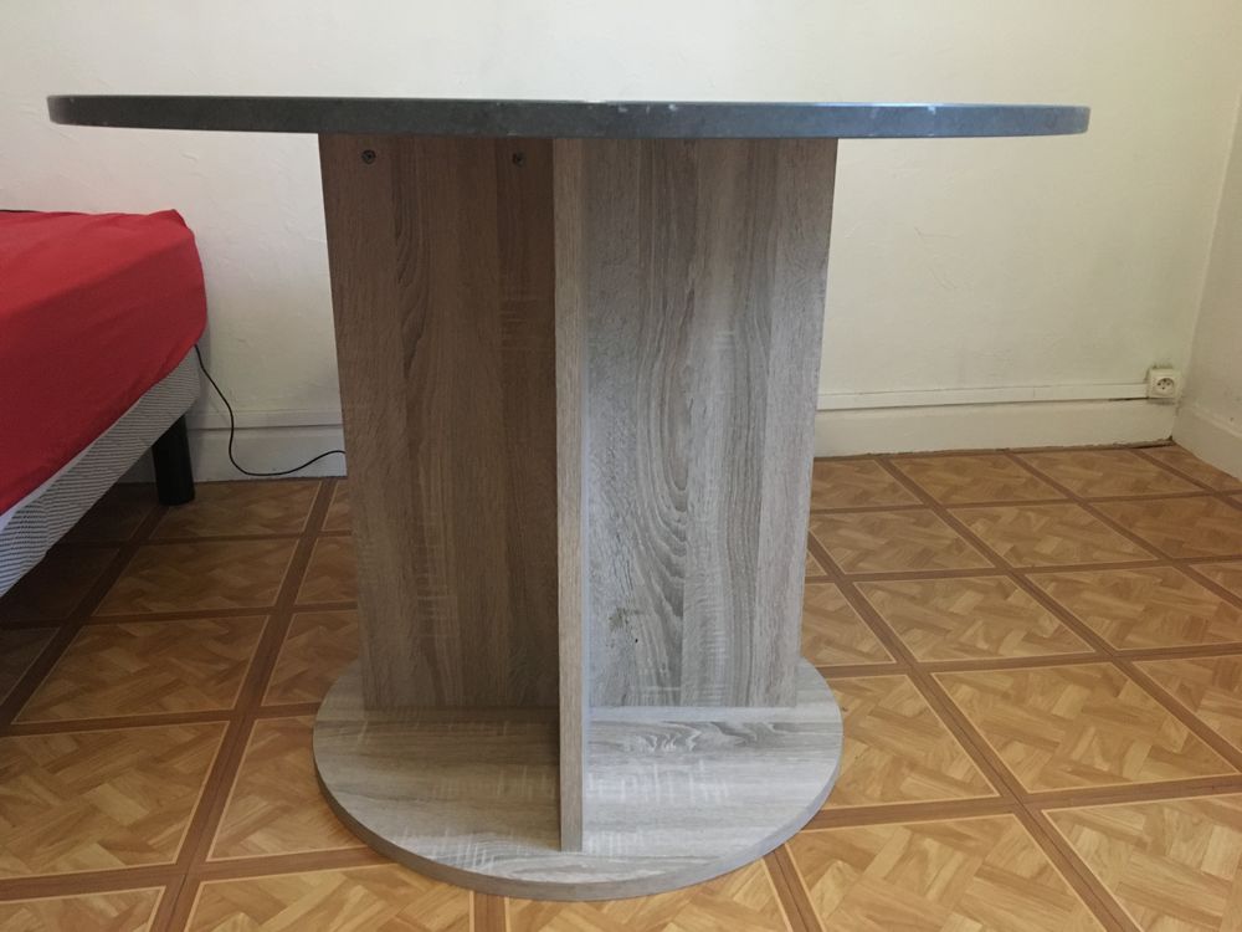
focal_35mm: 29
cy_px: 466
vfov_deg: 48.2
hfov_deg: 61.7
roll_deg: -0.5
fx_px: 1041
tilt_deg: -18.6
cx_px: 621
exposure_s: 1/17
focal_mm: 4.15
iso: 400
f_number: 2.2
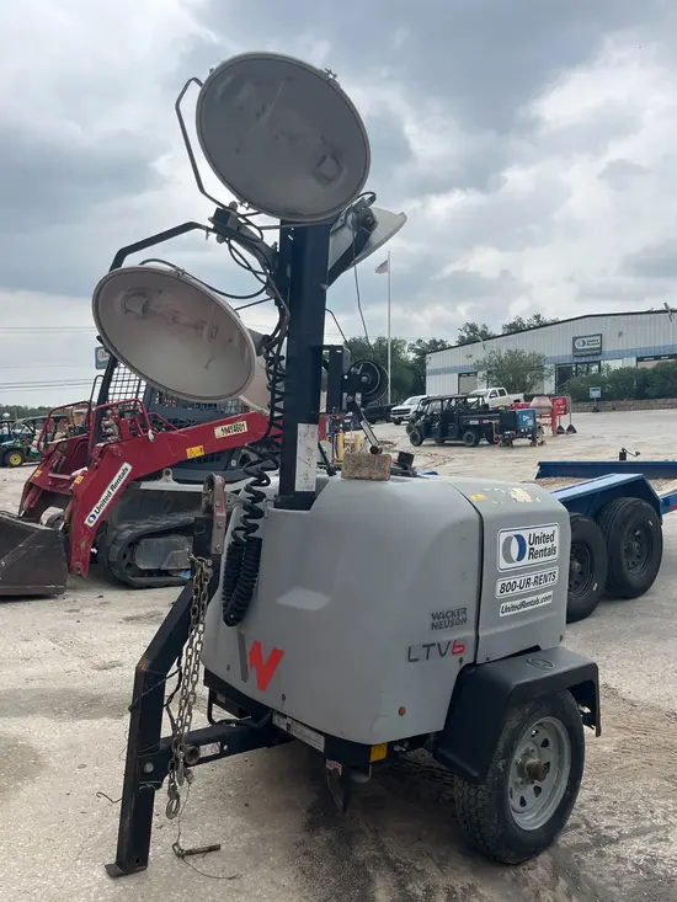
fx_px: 678
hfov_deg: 53.1
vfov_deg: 67.3
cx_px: 338
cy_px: 451
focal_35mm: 26
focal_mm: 5.1
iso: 50
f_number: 1.6
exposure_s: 1/2101
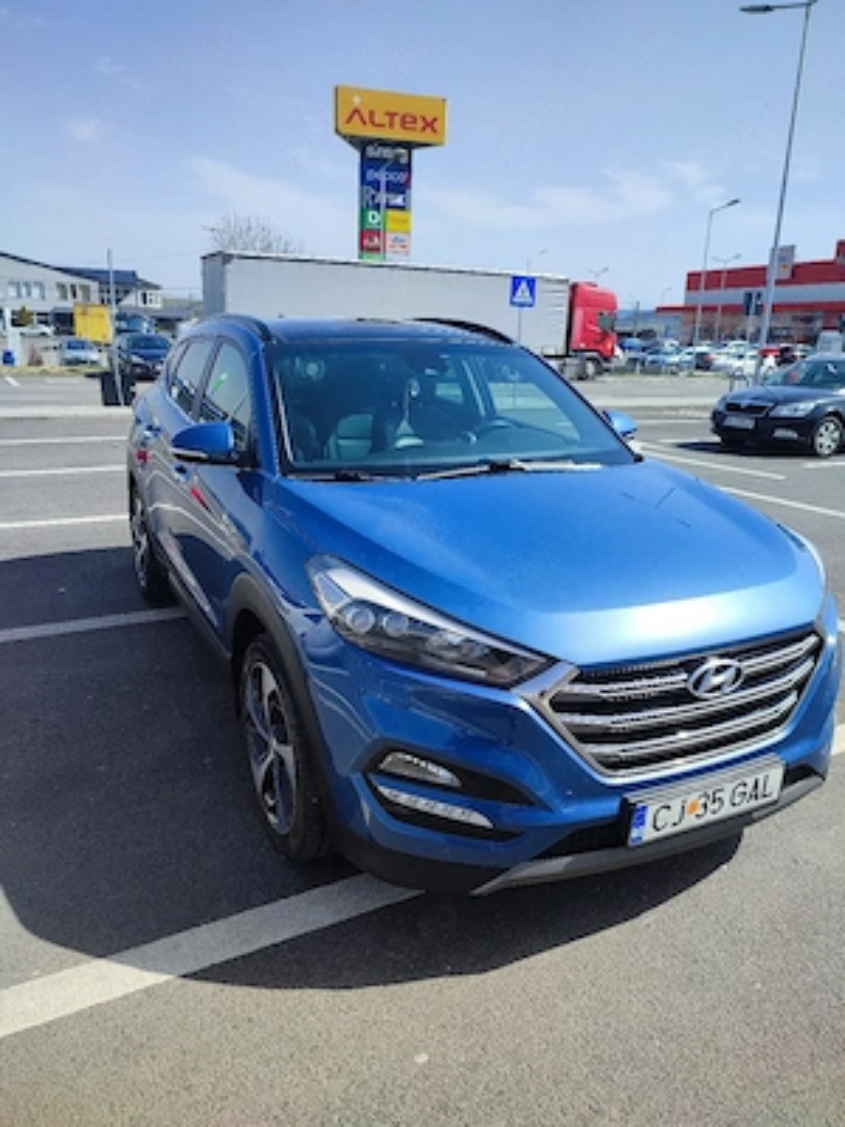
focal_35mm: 25
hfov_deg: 54.9
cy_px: 564
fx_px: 814
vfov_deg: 69.4
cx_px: 422
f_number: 1.9
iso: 50
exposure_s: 1/588
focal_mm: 6.04
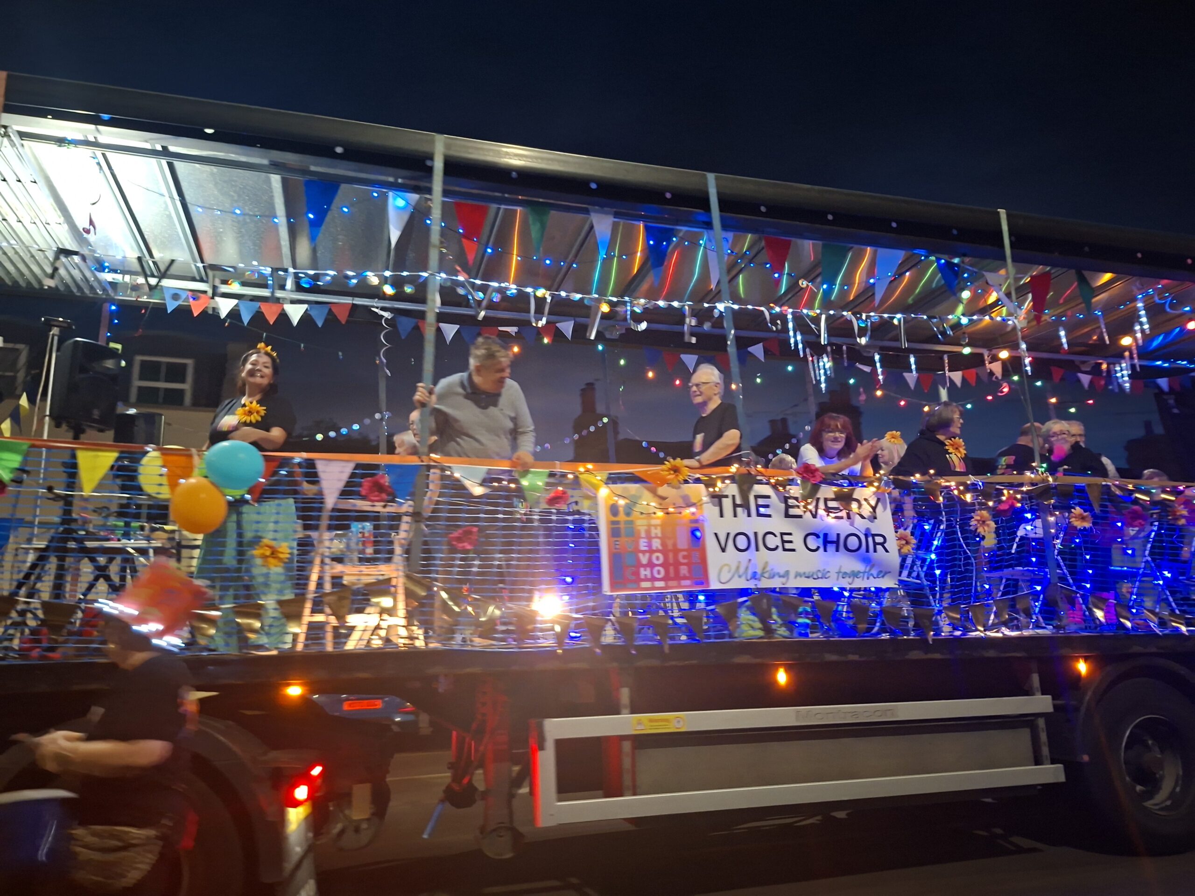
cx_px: 598
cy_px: 448
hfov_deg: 73.9
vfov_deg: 58.9
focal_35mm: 23
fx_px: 794
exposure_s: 1/20
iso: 800
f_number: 1.8
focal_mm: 5.54
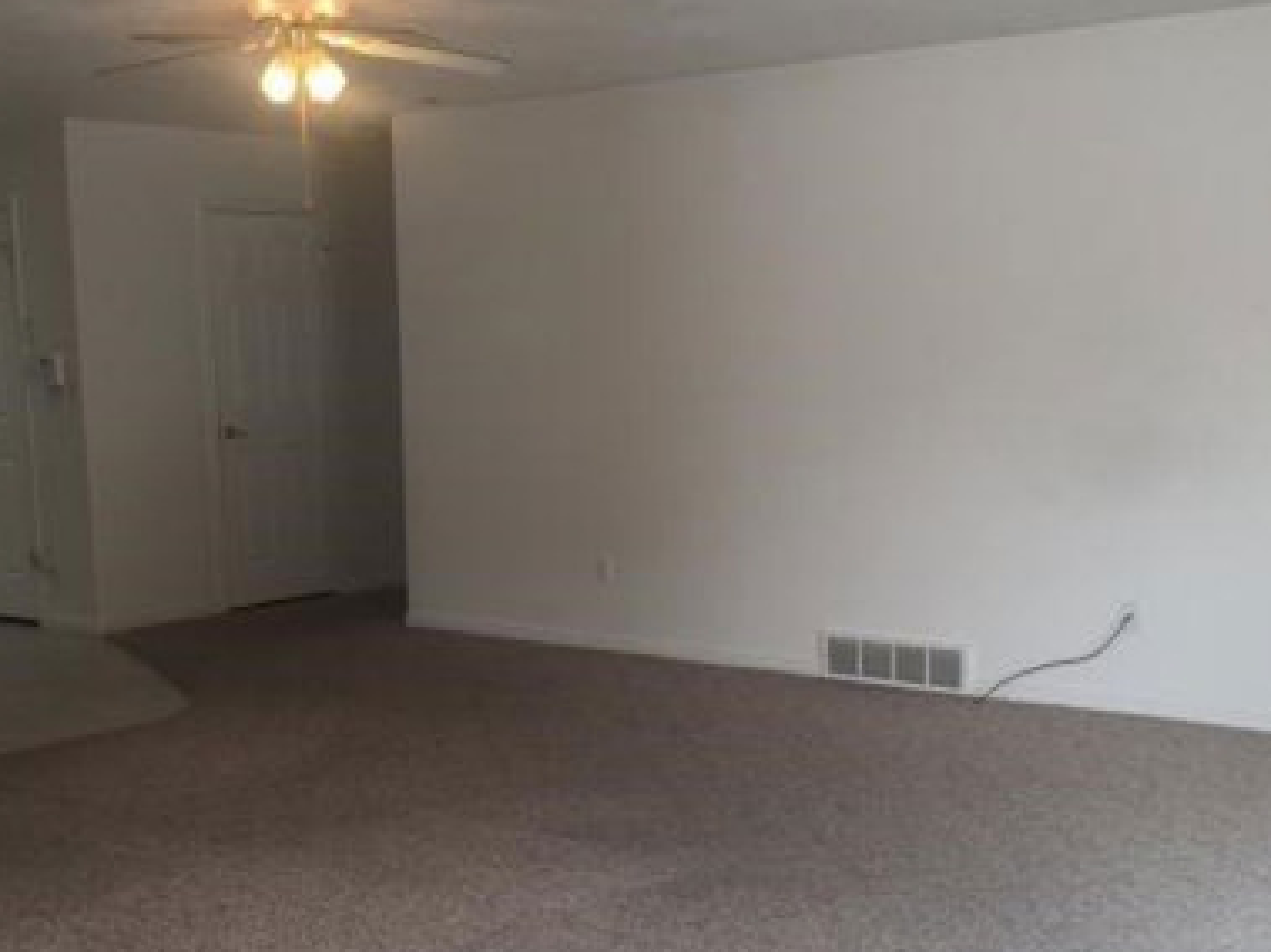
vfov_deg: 29.5
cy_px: 627
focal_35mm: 49
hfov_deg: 38.9
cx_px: 570
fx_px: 1799
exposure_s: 1/60
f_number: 2.2
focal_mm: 4.15
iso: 25
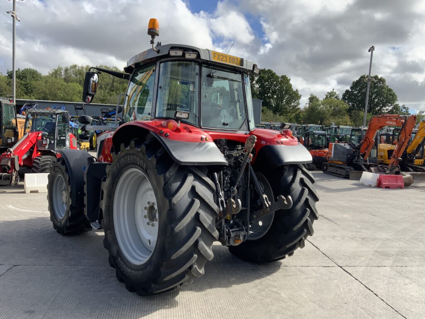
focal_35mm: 29
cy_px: 160
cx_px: 212
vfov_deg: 48.2
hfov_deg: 61.7
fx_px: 356
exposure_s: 1/1195
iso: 16
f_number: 1.8
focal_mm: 3
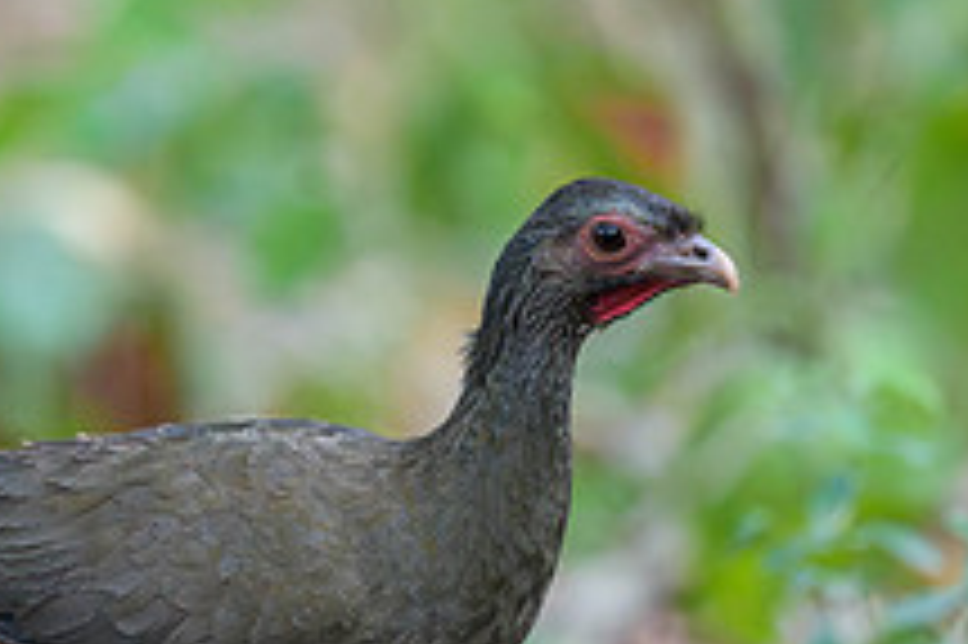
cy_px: 371
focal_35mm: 1308
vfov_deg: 1.0
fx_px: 35143
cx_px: 396
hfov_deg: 1.6
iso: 5000
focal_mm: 400
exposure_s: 1/1000
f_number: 2.8
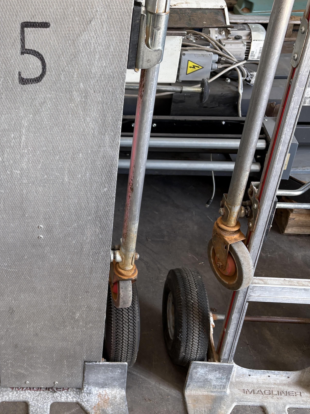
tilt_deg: -30.6
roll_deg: +0.7
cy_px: 136
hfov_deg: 30.4
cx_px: 44
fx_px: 549
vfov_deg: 40.7
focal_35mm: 46
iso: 50
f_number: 1.6
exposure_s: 1/122
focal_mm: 5.96
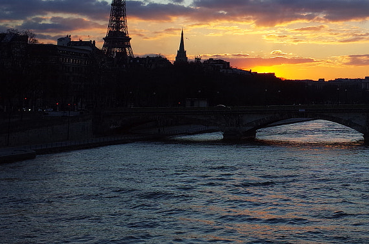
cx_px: 336
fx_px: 798
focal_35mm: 78
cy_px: -14
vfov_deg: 16.9
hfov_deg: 25.2
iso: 160
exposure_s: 1/500
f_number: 4
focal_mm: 18.3
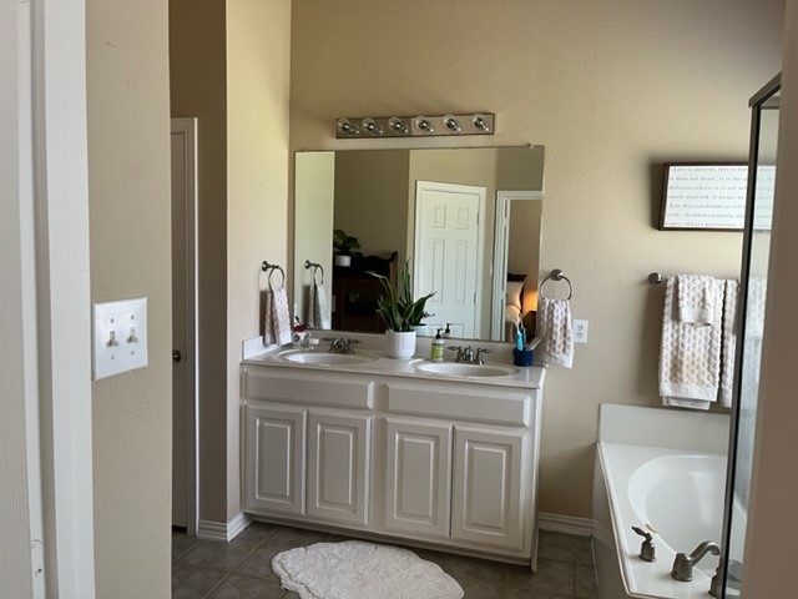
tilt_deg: -2.4
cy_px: 300
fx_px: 599
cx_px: 399
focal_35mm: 26
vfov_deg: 53.1
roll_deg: -1.6
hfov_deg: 67.3
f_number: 1.6
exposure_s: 1/60
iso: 100
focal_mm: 5.1
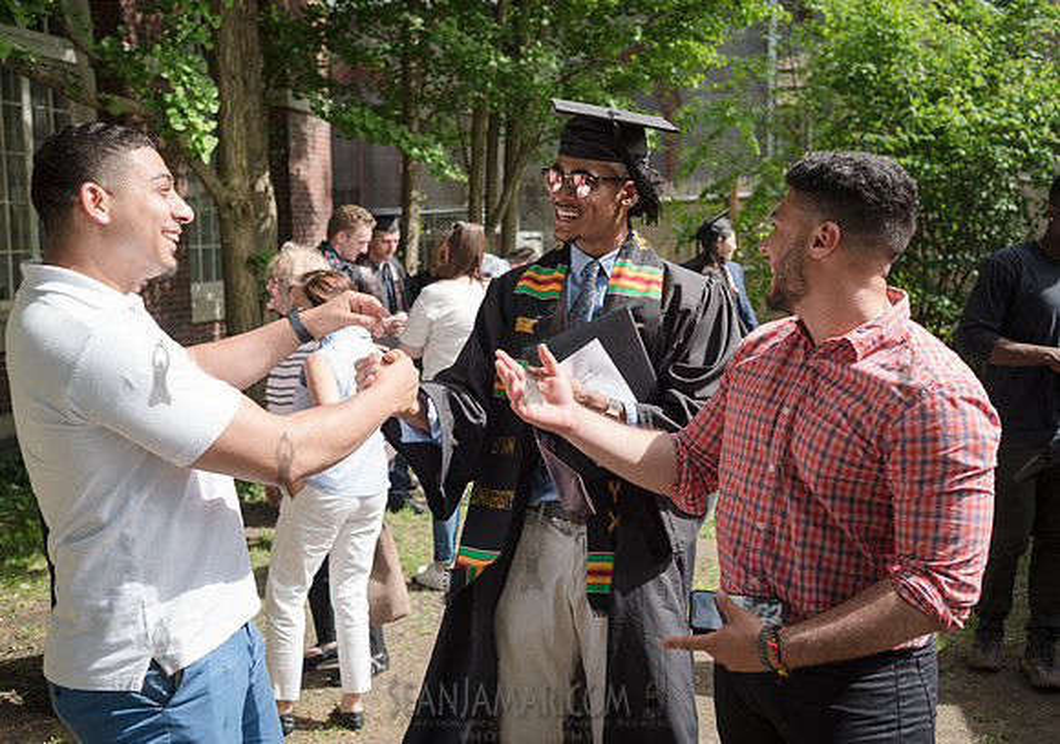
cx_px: 582
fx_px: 1132
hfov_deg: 50.1
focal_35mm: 38
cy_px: 355
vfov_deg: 36.4
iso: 250
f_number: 4.5
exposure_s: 1/1000
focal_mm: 35
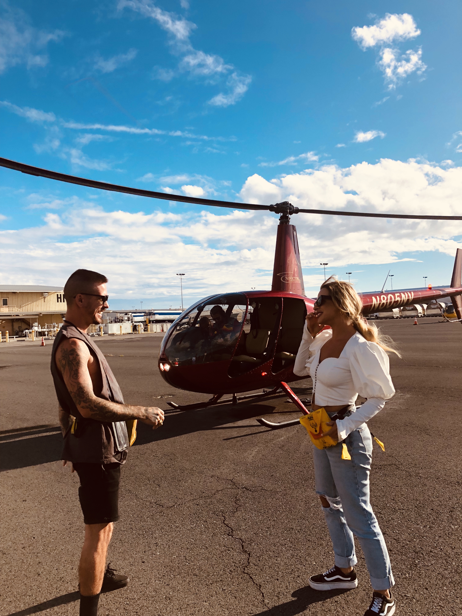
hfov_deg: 49.7
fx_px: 498
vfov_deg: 63.4
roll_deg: +1.7
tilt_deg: +4.7
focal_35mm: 28
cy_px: 308
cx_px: 231
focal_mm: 4
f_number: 1.8
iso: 25
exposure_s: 1/2703
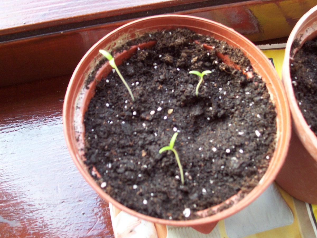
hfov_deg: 44.8
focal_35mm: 42
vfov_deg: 34.3
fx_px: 385
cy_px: 119
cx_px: 158
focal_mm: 7
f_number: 3
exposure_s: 1/15
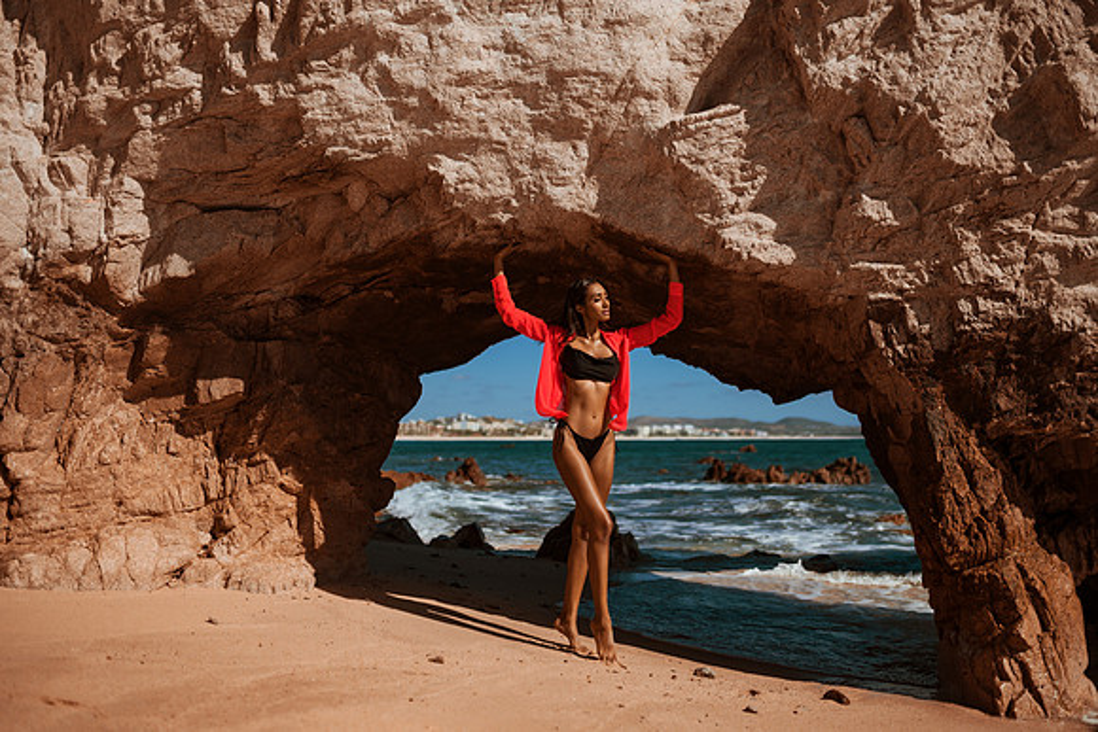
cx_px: 549
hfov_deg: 52.4
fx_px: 1115
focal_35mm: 37
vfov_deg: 36.4
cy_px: 366
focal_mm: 35
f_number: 1.8
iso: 64
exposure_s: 1/8000
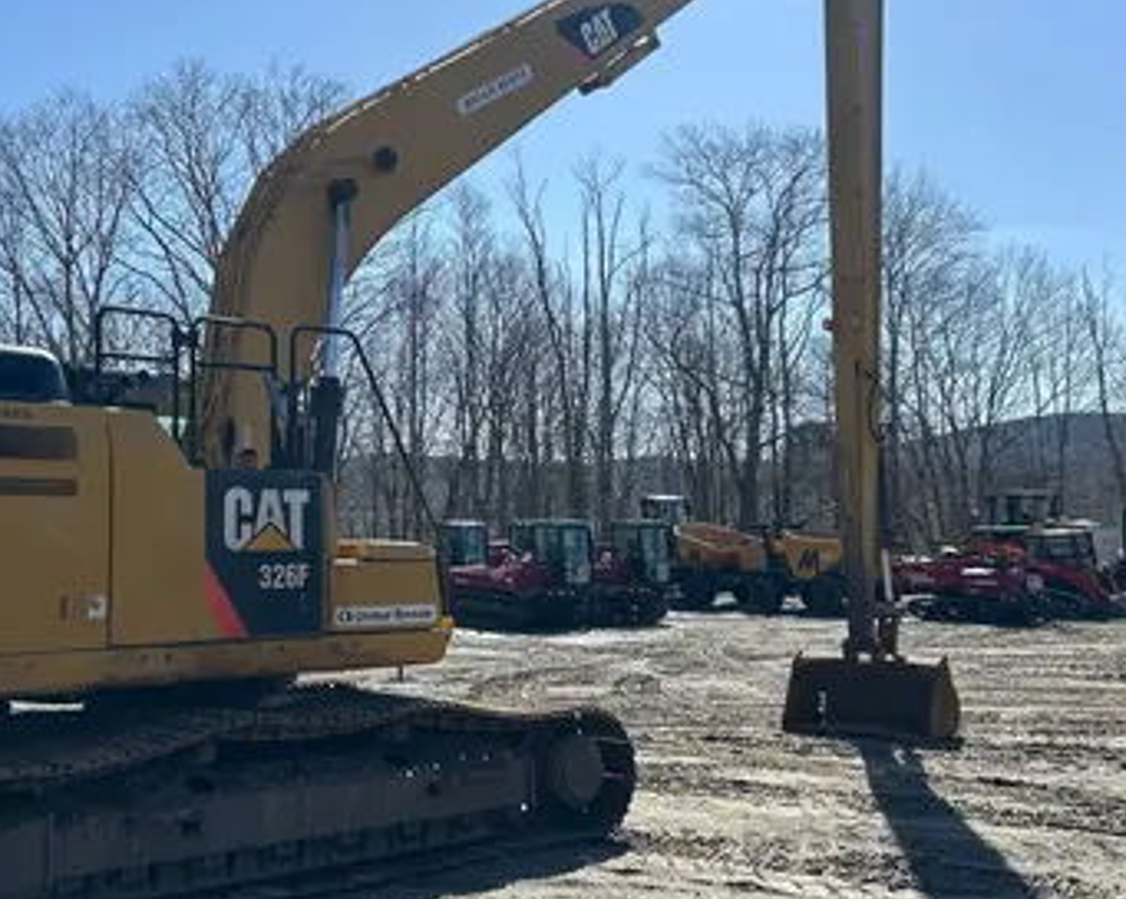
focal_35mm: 41
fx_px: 1365
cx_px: 373
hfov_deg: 44.2
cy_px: 385
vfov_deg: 36.4
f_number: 1.5
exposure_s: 1/4444
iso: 50
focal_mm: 5.7
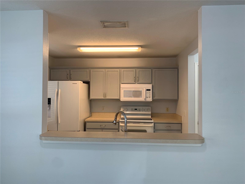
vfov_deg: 53.1
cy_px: 92
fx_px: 184
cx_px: 122
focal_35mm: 26
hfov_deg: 67.3
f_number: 1.8
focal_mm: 4.25
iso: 80
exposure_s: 1/120
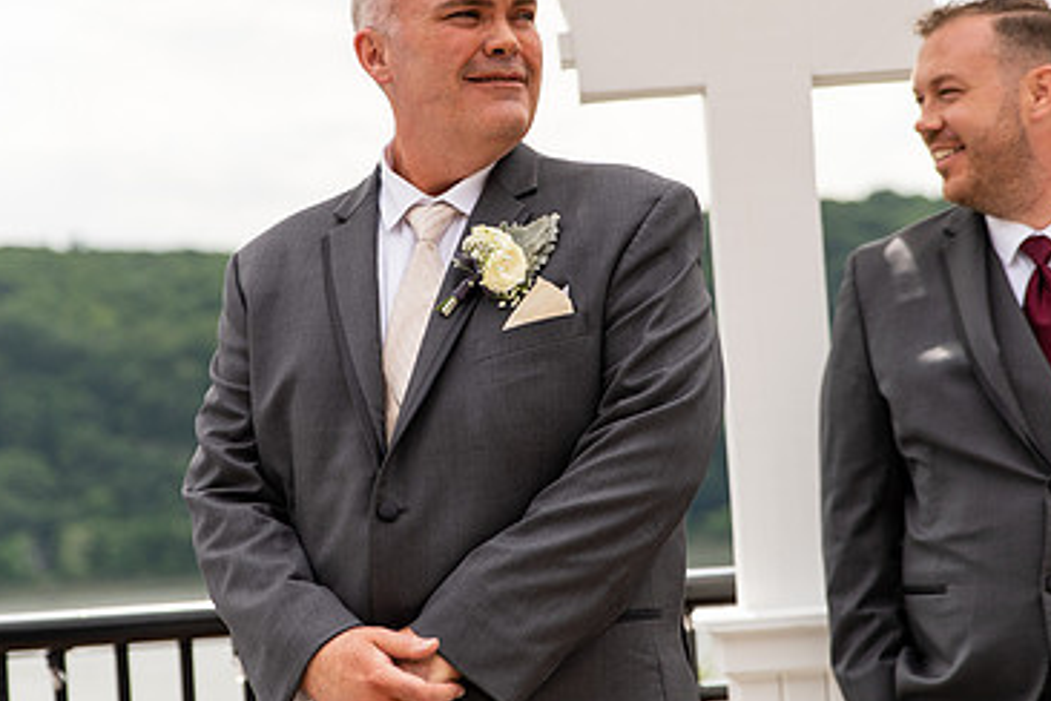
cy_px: 251
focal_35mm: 111
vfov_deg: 12.3
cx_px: 497
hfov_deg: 18.4
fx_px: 3240
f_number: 2.8
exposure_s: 1/1600
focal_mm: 70
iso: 125
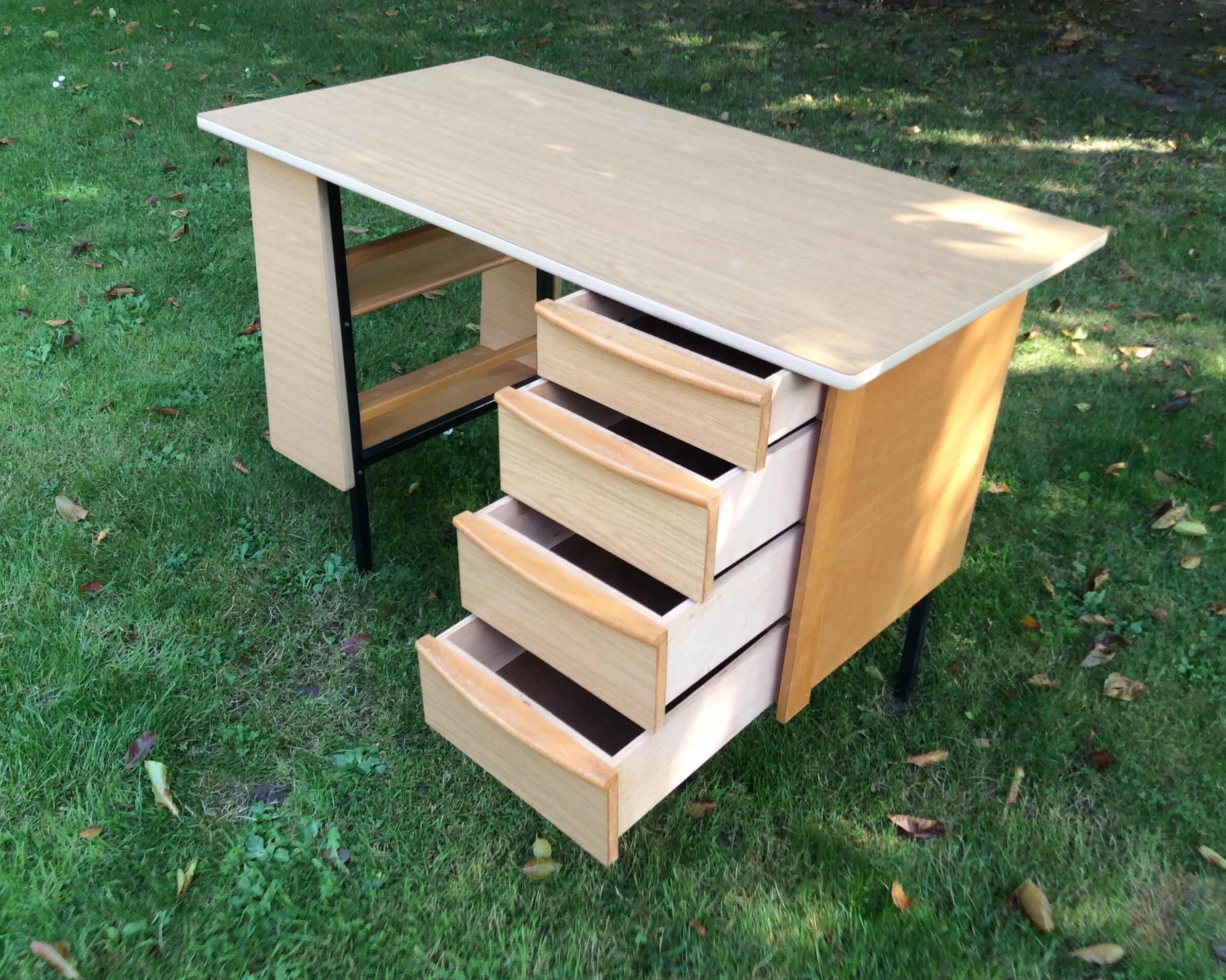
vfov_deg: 43.4
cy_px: 483
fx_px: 1234
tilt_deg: -35.2
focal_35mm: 34
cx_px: 605
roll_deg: +1.0
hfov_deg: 52.8
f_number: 2.4
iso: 32
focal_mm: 3.3
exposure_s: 1/116
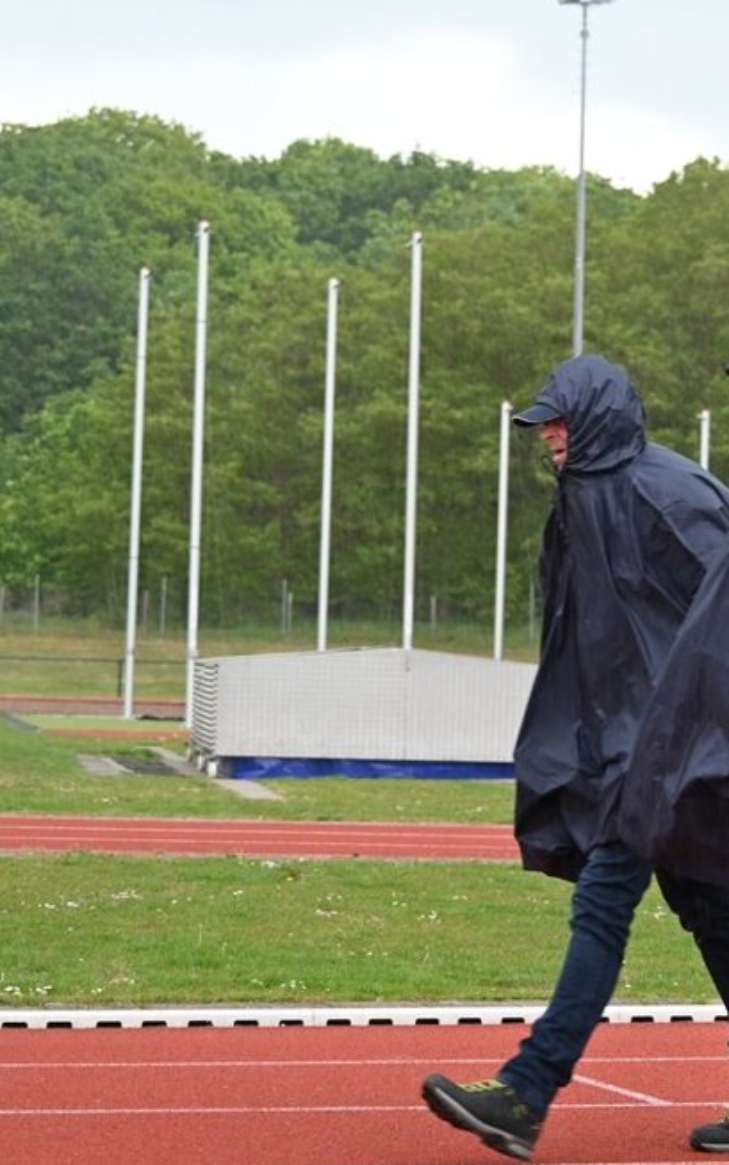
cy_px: 582
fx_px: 3876
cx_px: 627
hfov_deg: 10.7
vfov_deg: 17.1
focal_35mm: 122
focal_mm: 79
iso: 400
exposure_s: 1/160
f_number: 6
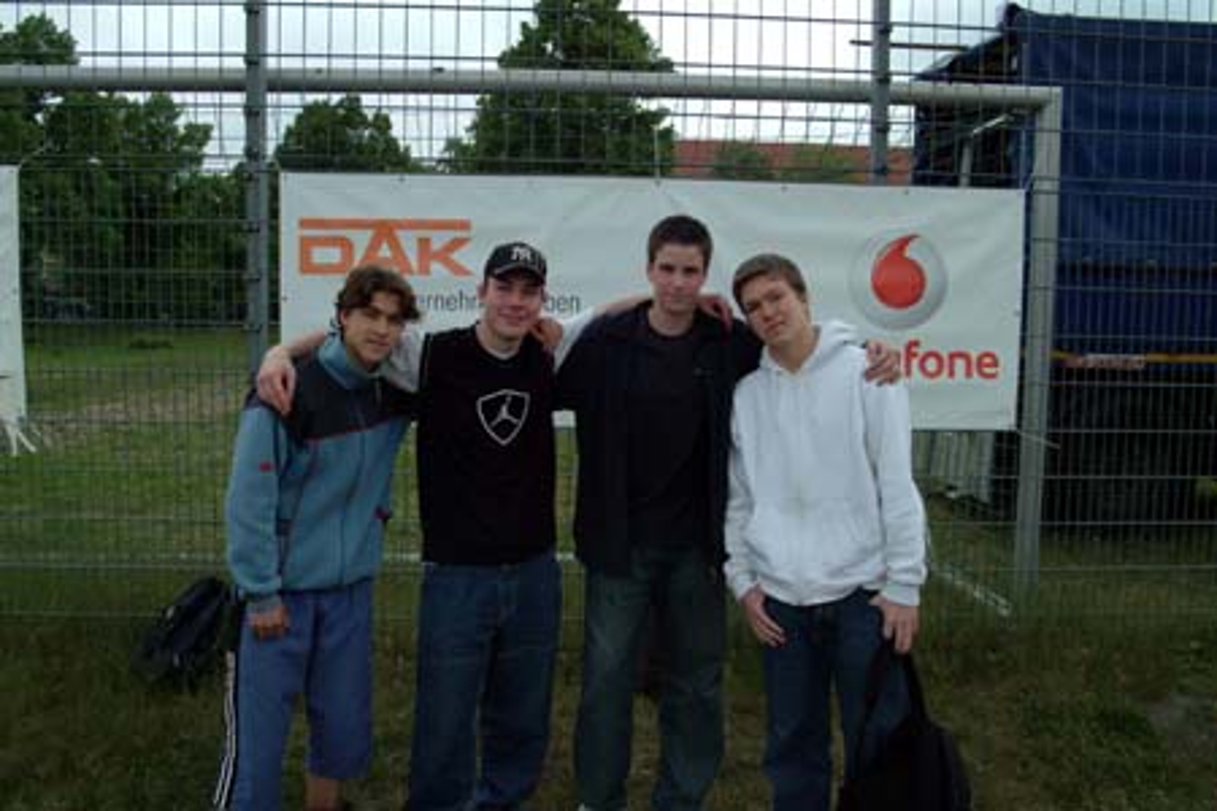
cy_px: 406
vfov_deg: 45.7
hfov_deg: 64.6
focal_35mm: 28
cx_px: 608
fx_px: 963
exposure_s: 1/350
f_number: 9.5
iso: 400
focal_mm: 19
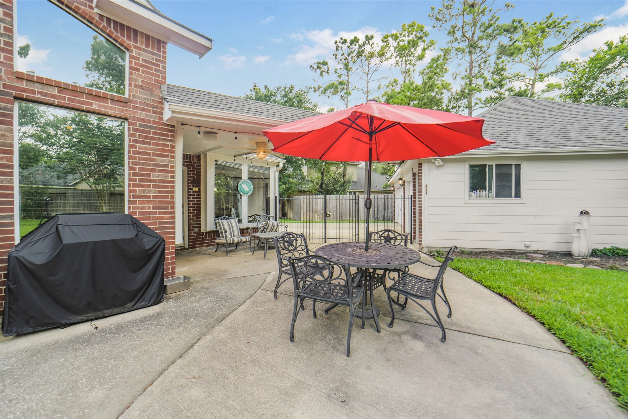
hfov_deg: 104.2
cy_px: 210
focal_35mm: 14
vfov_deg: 81.2
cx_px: 314
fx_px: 244
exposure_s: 1/640
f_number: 5
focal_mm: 14
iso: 500
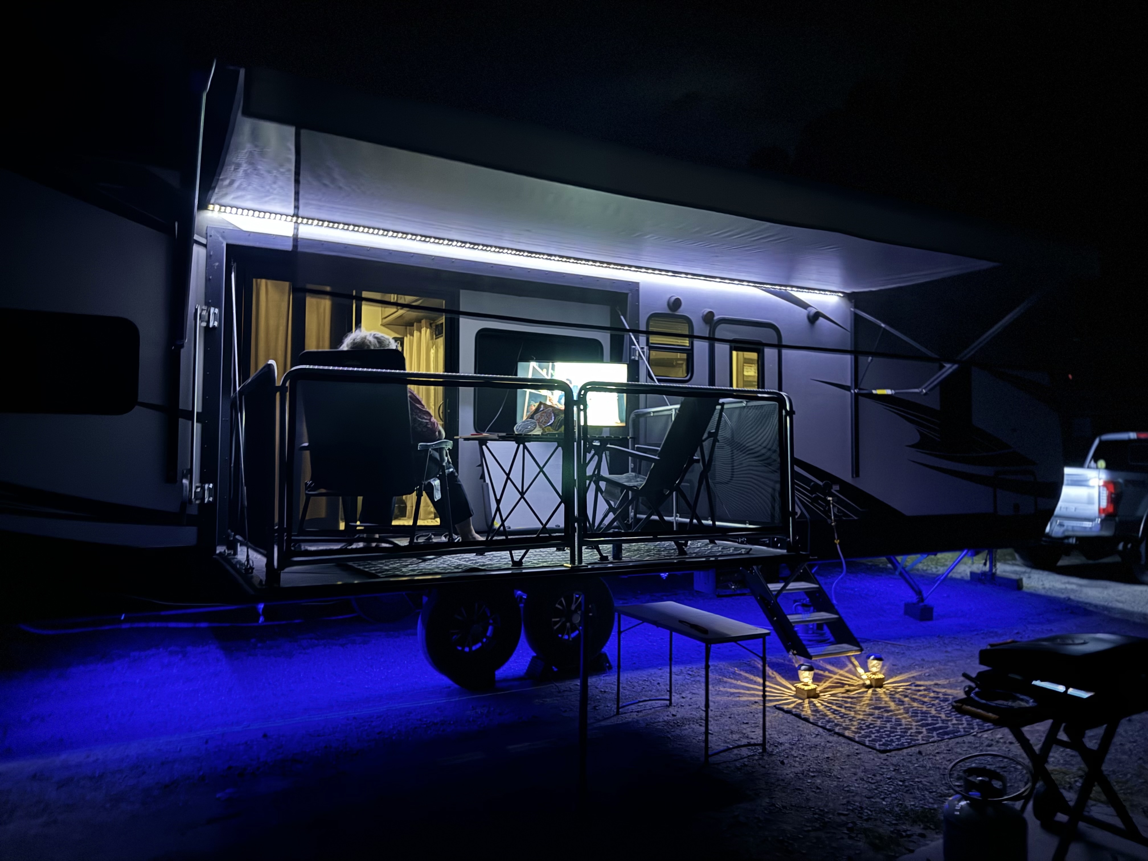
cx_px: 574
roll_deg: -1.6
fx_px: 796
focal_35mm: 24
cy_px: 430
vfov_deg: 56.8
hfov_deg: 71.6
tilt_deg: +1.9
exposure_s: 1/9
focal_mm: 6.76
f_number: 1.78
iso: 1600
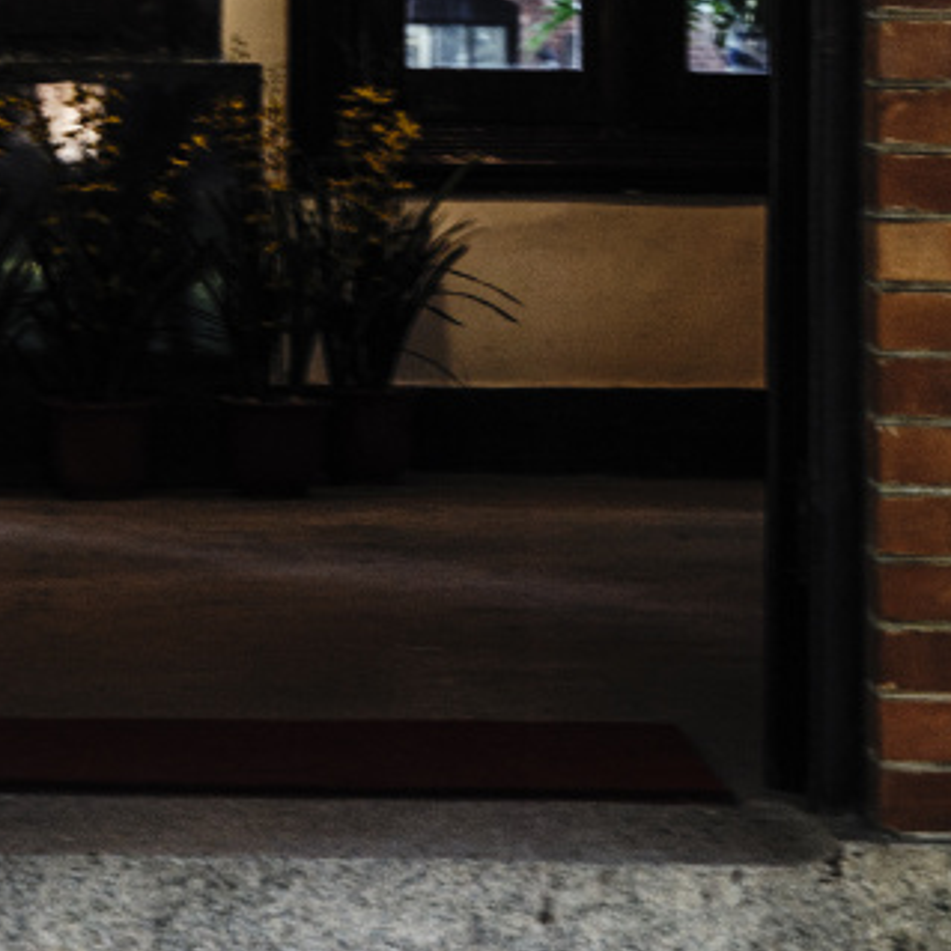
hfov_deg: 7.6
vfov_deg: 7.5
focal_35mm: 230
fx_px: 7149
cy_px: -310
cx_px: 92
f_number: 6.3
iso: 320
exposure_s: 1/20
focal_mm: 72
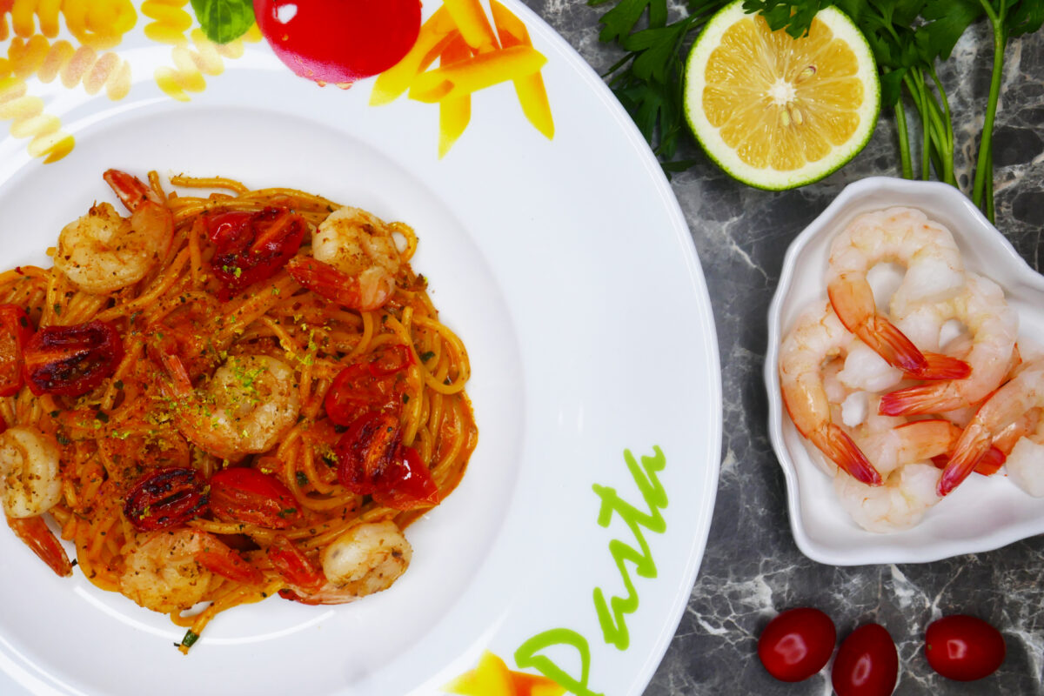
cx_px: 522
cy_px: 348
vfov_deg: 33.4
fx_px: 1160
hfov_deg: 48.5
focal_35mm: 40
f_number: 8
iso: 250
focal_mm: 14.5
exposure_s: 1/80
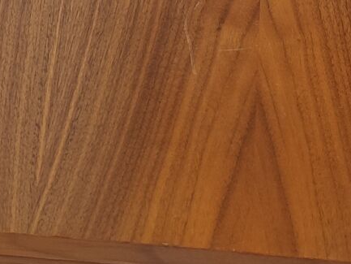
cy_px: -275
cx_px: 188
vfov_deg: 11.1
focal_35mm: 120
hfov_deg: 16.4
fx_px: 1217
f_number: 1.75
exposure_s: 1/100
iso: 148
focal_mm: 4.75
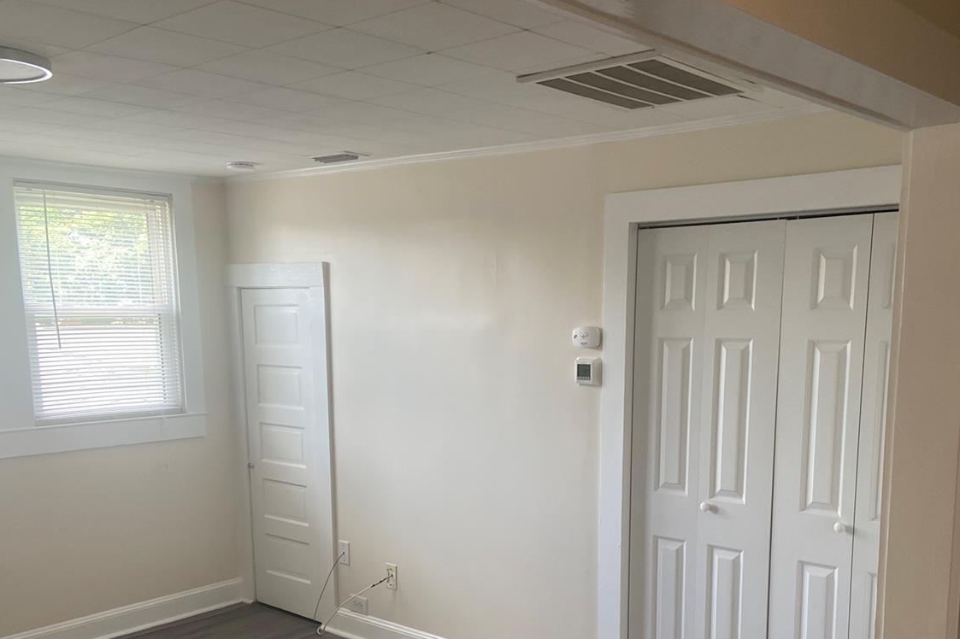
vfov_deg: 35.2
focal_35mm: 37
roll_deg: +0.8
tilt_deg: -9.0
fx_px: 986
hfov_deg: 51.9
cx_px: 484
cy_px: 473
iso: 100
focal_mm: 4.25
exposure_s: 1/120
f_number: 1.8
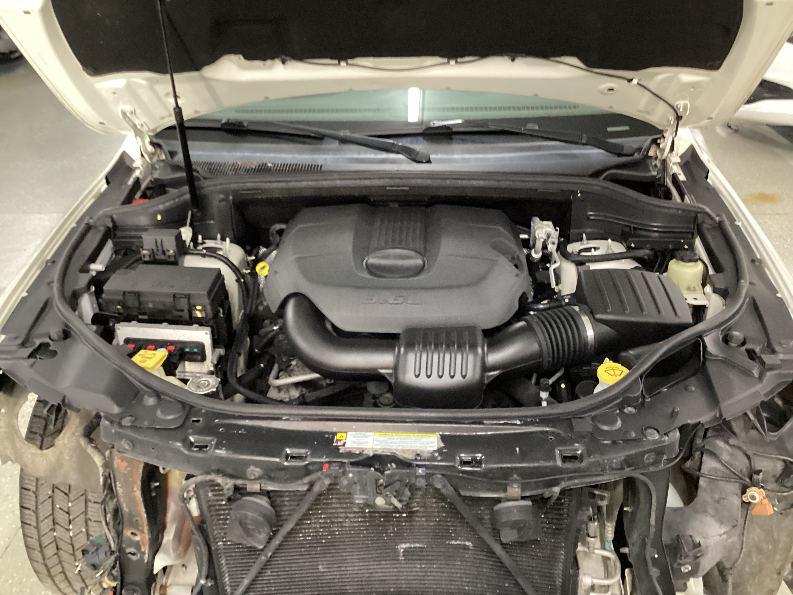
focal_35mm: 31
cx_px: 396
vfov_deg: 45.4
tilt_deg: -28.7
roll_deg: +1.1
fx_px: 710
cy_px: 298
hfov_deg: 58.4
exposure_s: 1/30
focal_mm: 3.3
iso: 500
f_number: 2.4
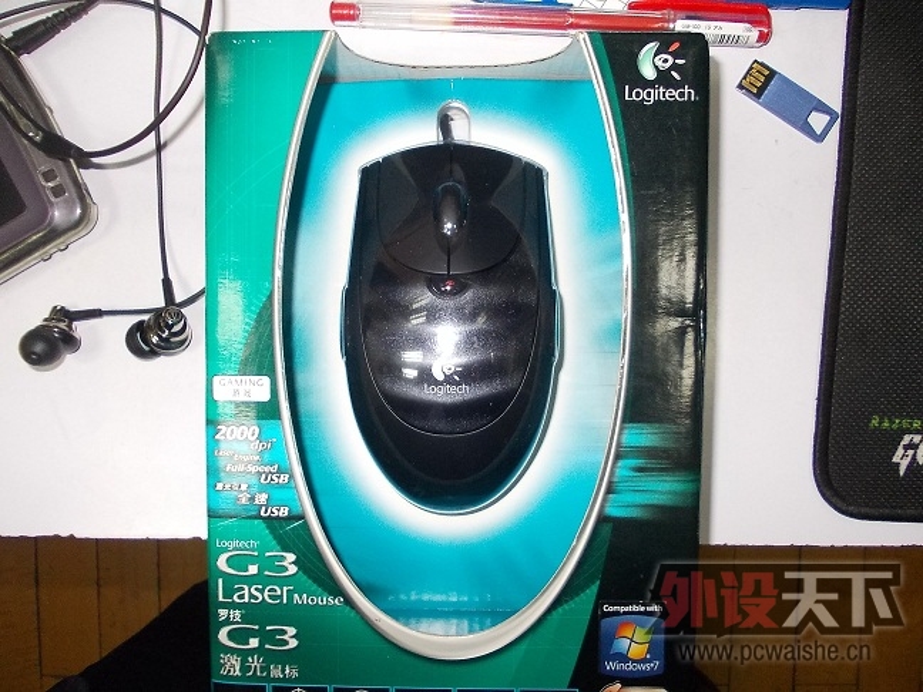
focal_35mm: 28
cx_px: 462
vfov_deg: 49.7
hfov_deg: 63.4
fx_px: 747
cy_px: 346
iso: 200
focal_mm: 4
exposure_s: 1/25
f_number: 2.7
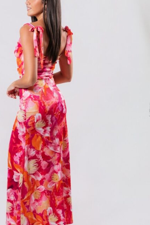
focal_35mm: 69
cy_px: 110
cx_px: 37
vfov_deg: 29.2
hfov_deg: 19.6
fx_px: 431
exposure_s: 1/320
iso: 160
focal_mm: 28.3
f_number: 2.8
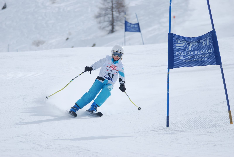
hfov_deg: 8.3
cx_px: 117
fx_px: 1611
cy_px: 78
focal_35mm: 248
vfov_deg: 5.6
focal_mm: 165
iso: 100
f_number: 5.3
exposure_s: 1/1250
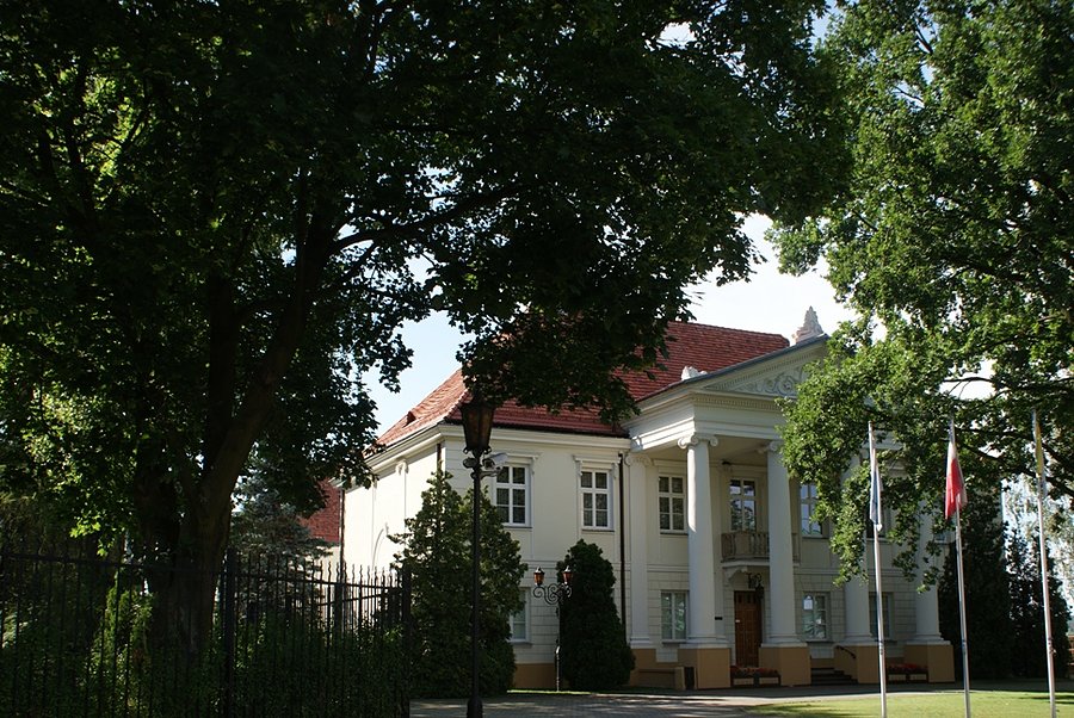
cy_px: 359
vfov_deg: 34.3
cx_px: 537
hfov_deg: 49.5
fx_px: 1165
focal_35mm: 39
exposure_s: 1/125
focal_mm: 26
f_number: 9
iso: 100
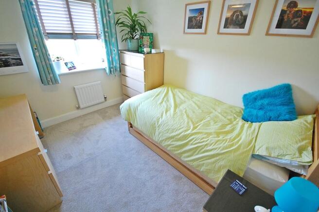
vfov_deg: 77.2
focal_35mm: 15
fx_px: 133
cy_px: 106
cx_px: 160
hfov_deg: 100.4
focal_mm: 10
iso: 1000
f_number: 4
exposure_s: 1/30
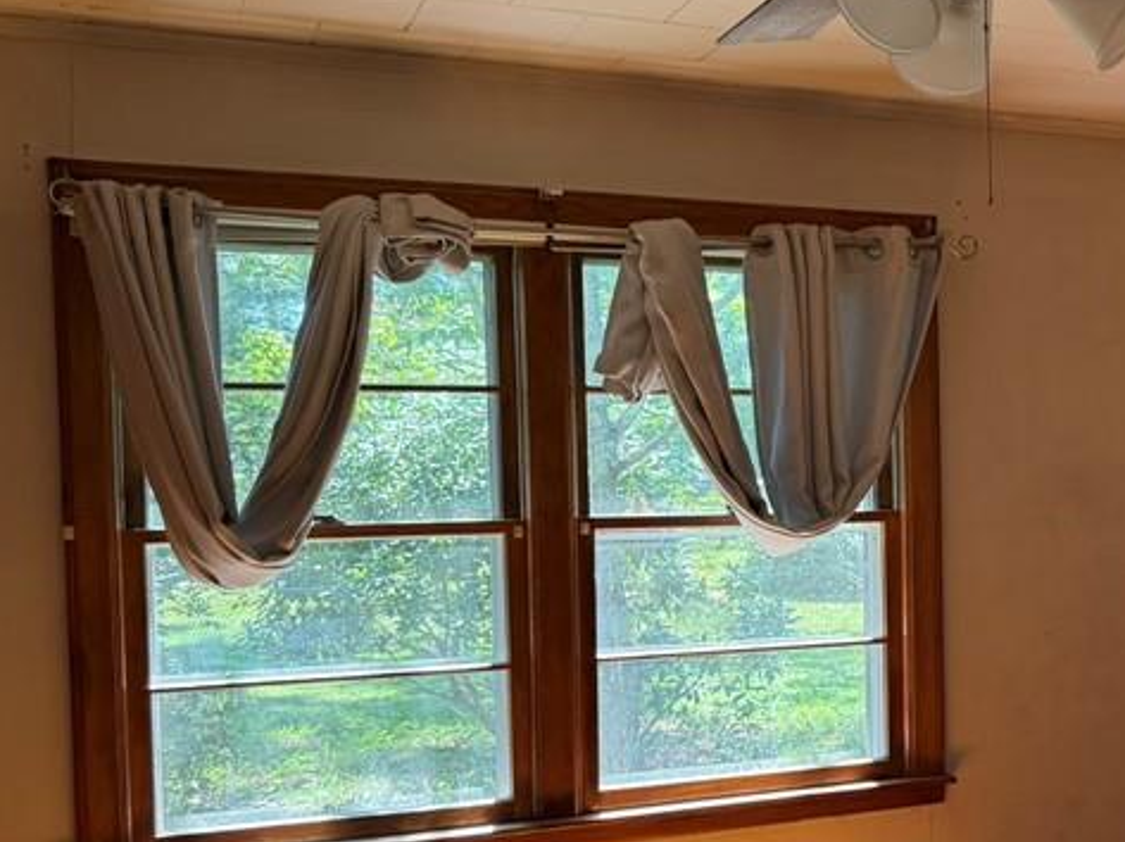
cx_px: 1120
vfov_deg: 27.9
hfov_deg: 33.7
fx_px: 1689
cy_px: 540
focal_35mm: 52
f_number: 1.78
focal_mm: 6.76
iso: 200
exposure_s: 1/230
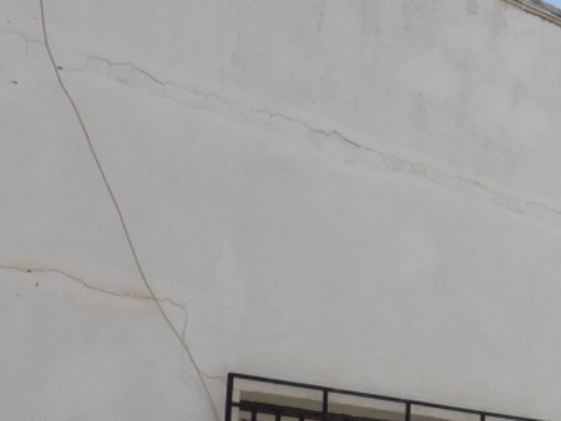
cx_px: 681
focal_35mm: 79
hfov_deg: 22.7
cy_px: 391
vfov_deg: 18.3
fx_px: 1280
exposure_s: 1/1000
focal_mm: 4.3
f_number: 4
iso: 100
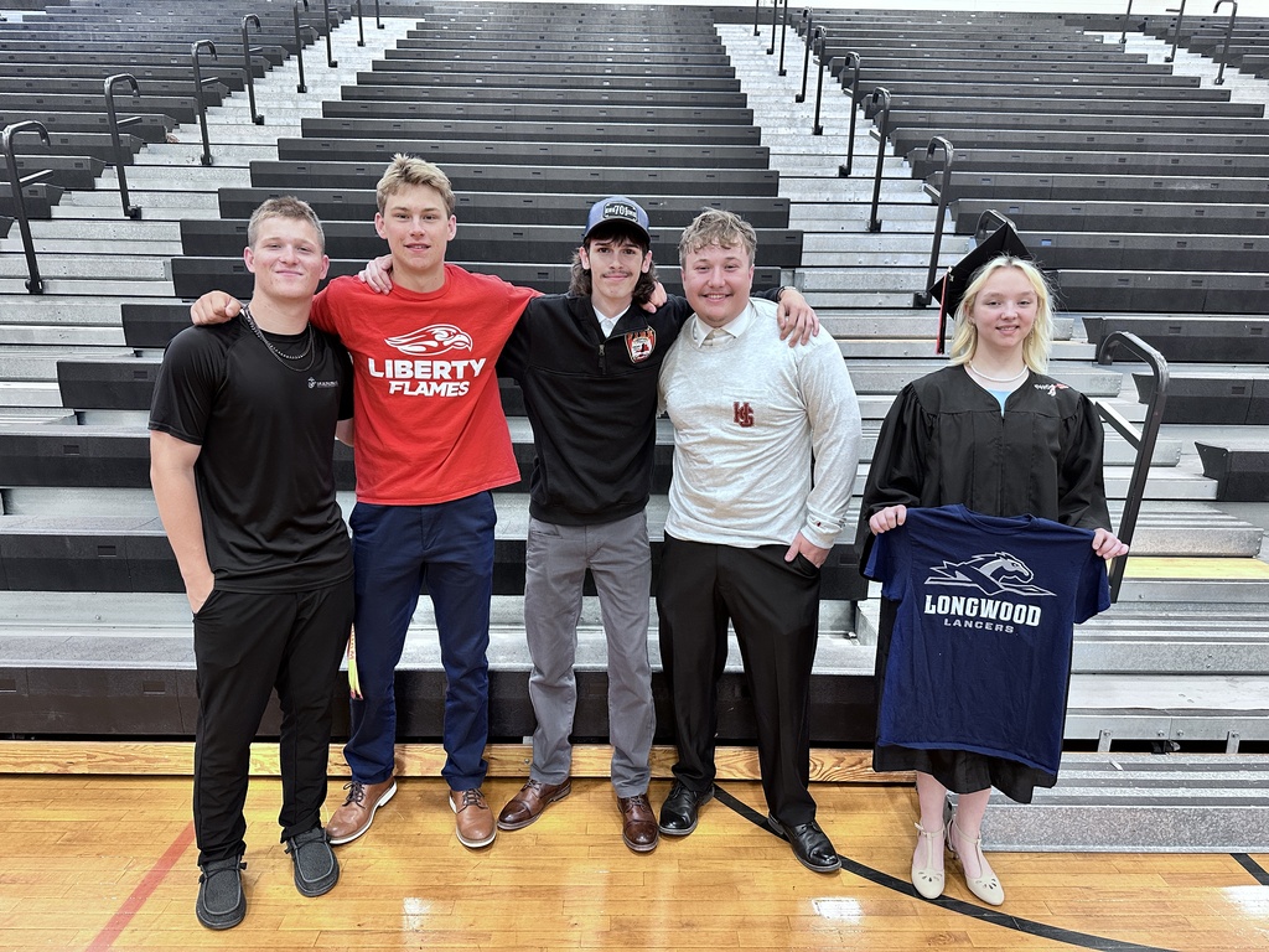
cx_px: 634
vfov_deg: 56.8
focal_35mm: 24
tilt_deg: -11.2
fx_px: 880
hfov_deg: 71.6
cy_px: 476
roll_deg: -1.2
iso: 200
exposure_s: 1/60
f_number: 1.78
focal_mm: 6.86
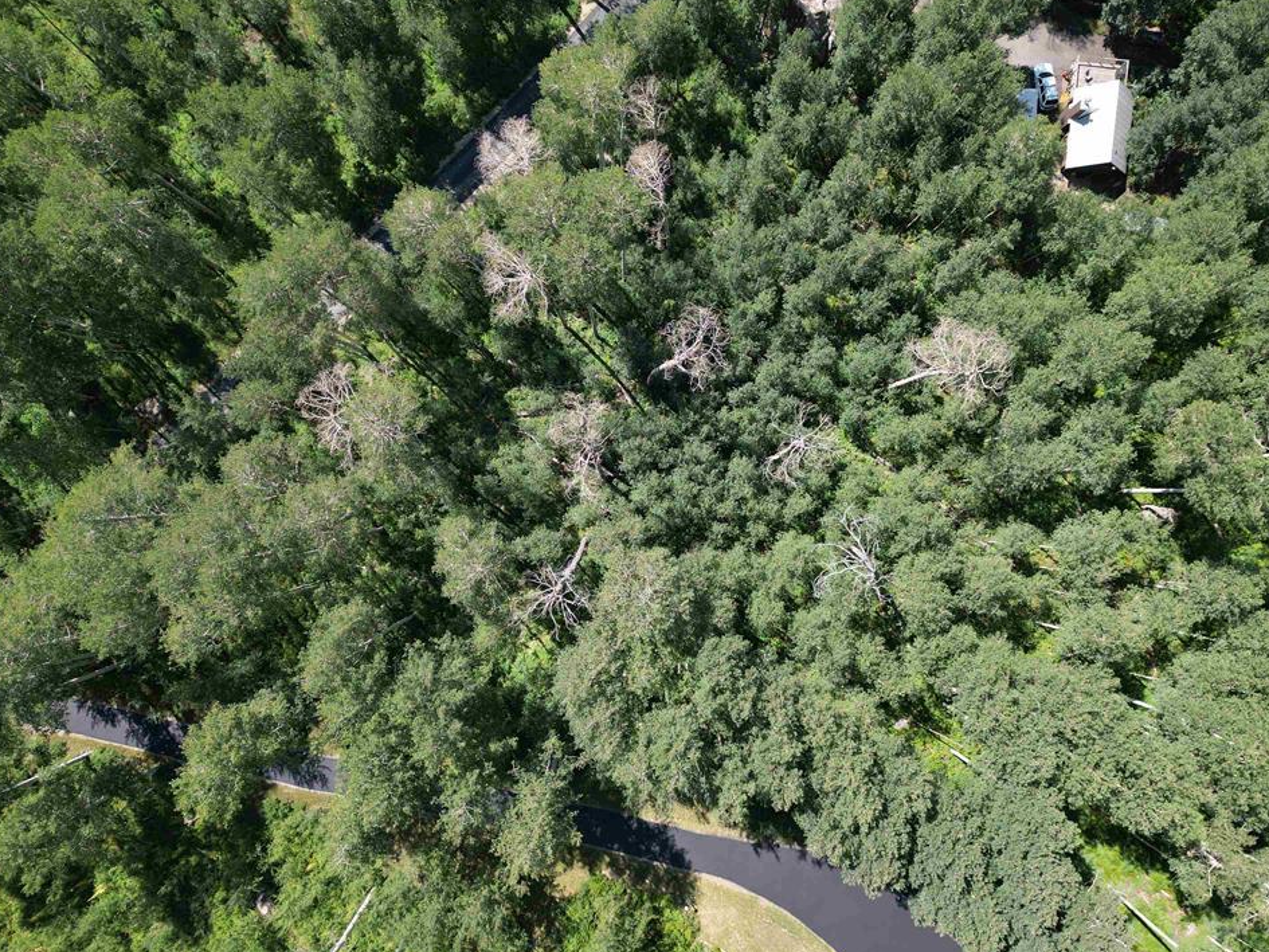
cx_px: 631
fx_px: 953
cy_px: 465
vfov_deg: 53.1
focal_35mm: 26
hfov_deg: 67.3
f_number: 1.7
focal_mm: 6.72
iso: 100
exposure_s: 1/1250
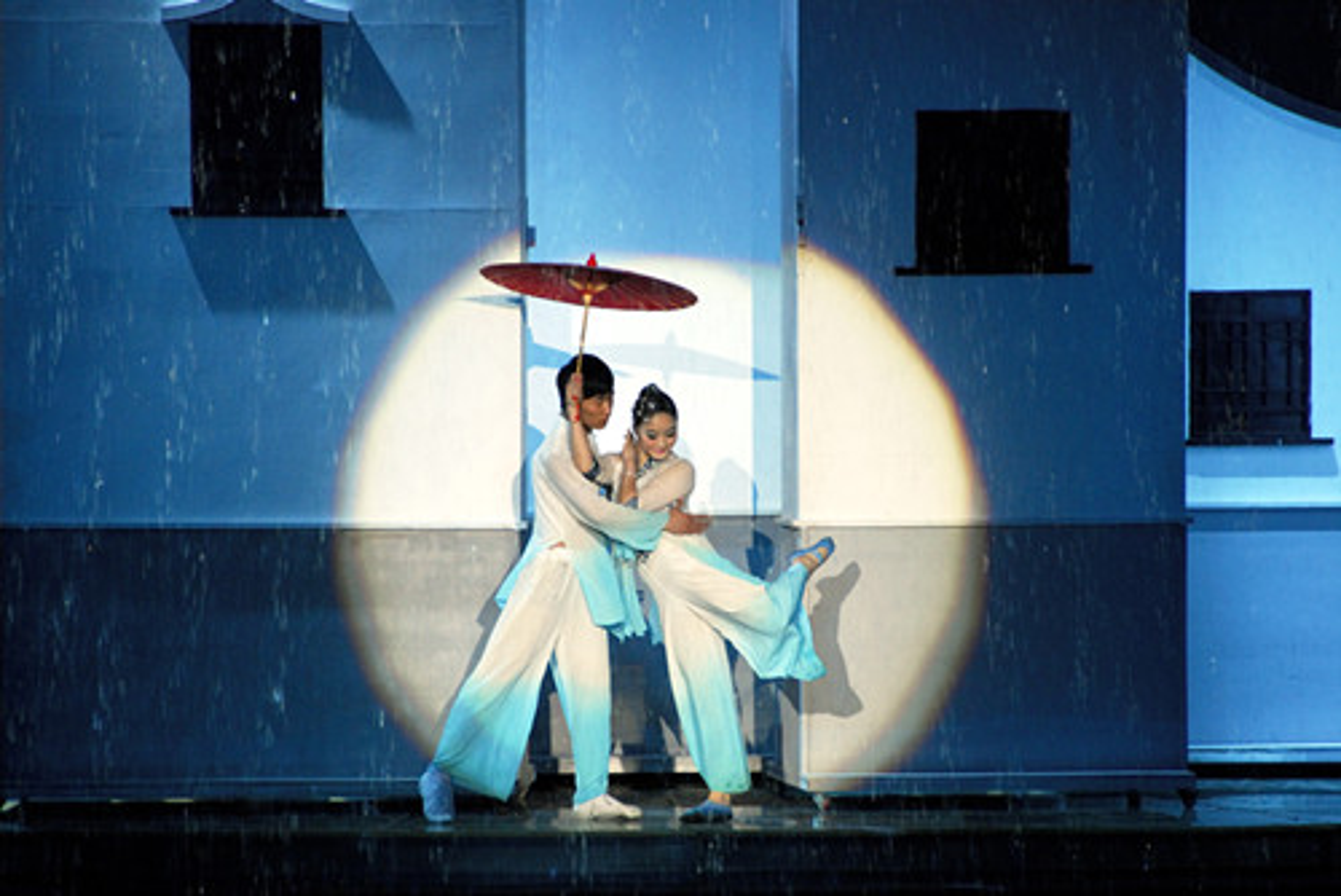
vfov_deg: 5.4
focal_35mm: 255
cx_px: 670
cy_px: 448
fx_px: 9504
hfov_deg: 8.1
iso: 640
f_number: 5.6
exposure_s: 1/160
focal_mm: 170
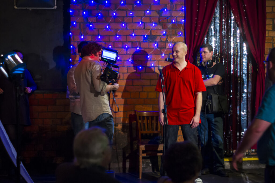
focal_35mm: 75
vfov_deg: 18.2
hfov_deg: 27.0
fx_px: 573
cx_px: 138
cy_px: 92
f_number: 1.7
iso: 800
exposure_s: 1/80
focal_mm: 50
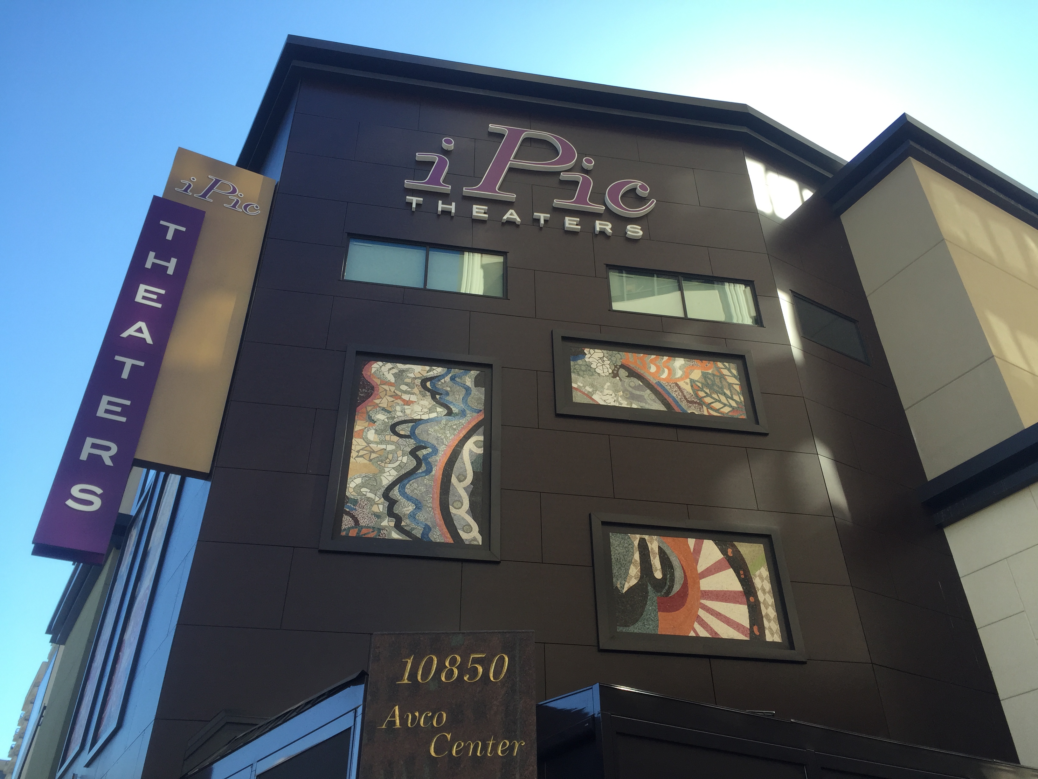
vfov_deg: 48.2
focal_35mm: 29
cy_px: 390
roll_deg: -0.4
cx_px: 519
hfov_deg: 61.7
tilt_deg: +36.4
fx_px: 870
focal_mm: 4.15
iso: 32
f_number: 2.2
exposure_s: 1/581
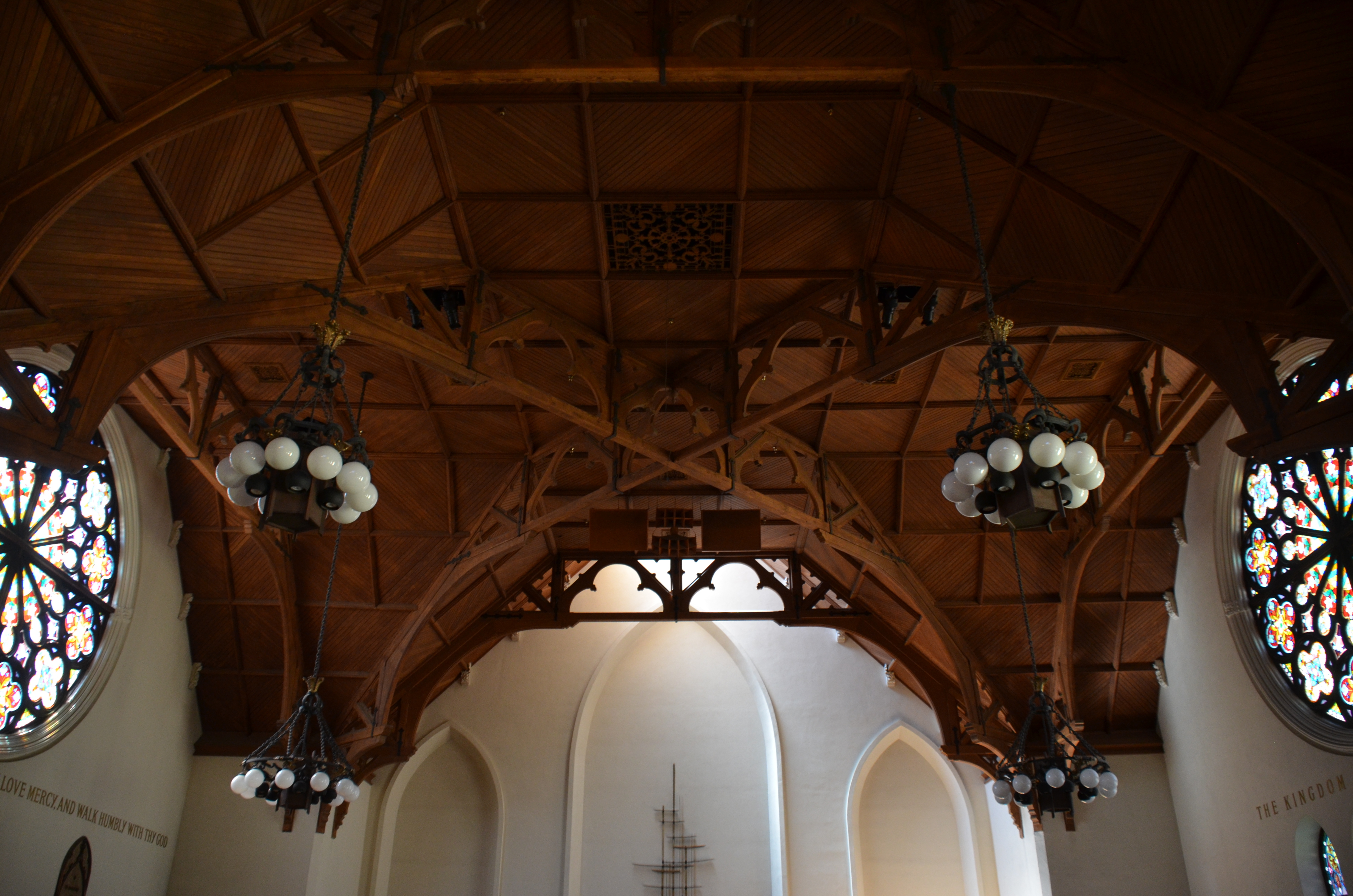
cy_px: 448
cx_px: 676
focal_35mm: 27
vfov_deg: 47.7
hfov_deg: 67.5
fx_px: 1013
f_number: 3.5
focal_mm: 18
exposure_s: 1/40
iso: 800
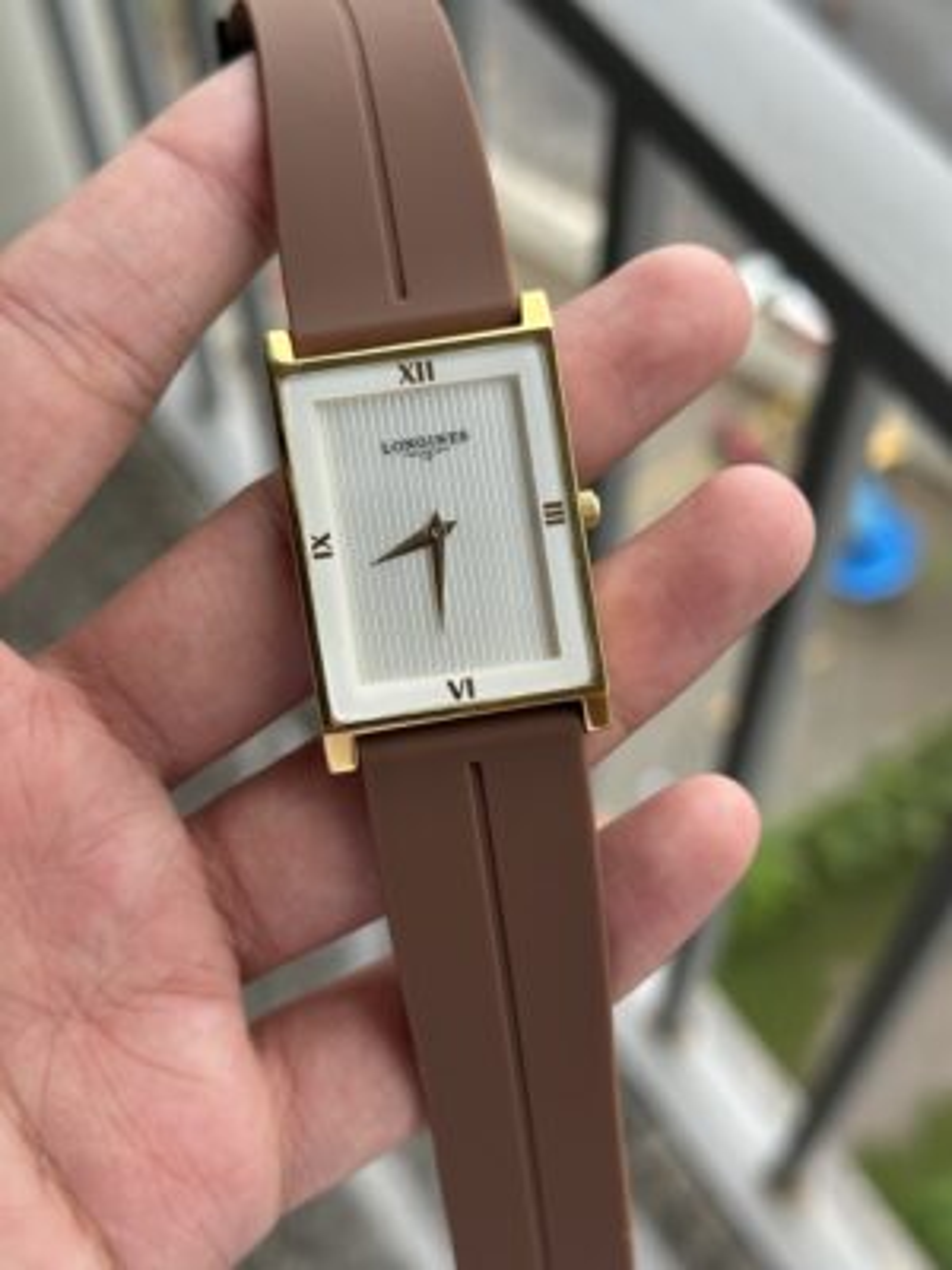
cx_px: 476
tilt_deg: -60.8
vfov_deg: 39.7
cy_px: 635
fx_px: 1760
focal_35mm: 48
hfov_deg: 30.3
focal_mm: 6.86
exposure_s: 1/321
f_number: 1.78
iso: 64
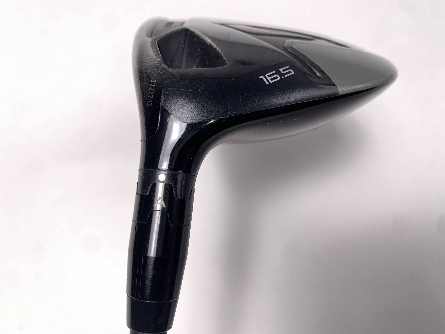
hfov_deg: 67.3
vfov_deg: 53.1
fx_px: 334
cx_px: 222
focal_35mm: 26
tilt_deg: -71.5
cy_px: 167
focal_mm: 4.25
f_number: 1.8
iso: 25
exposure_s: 1/120
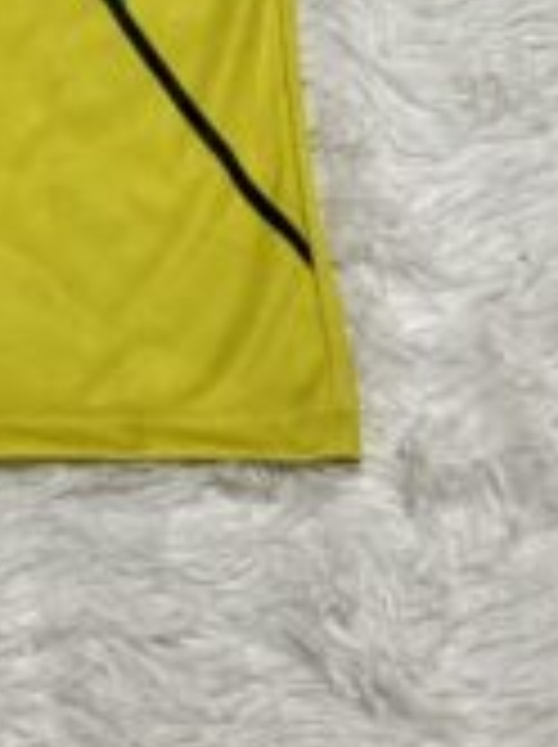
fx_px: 4159
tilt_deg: -64.6
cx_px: -387
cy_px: -434
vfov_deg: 9.9
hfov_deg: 7.5
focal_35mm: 193
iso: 500
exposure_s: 1/40
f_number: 1.78
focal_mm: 6.76
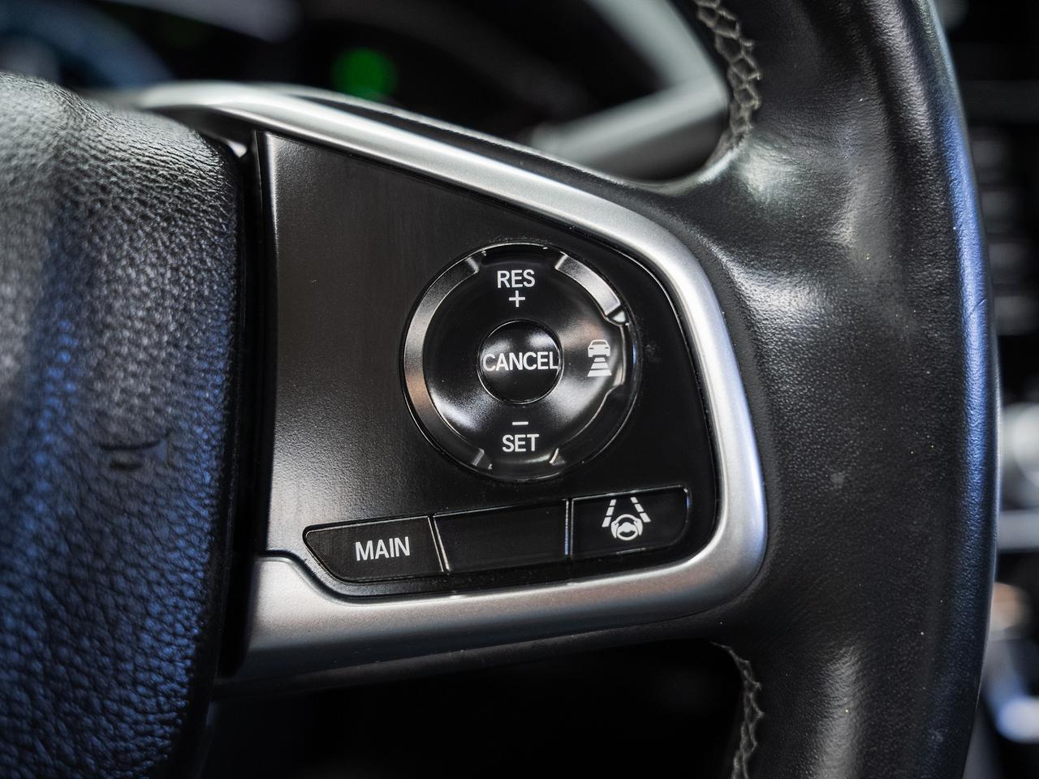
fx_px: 1227
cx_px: 520
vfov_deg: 35.2
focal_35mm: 41
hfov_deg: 45.9
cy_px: 390
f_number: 3.5
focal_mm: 37.8
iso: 1000
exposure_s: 1/40
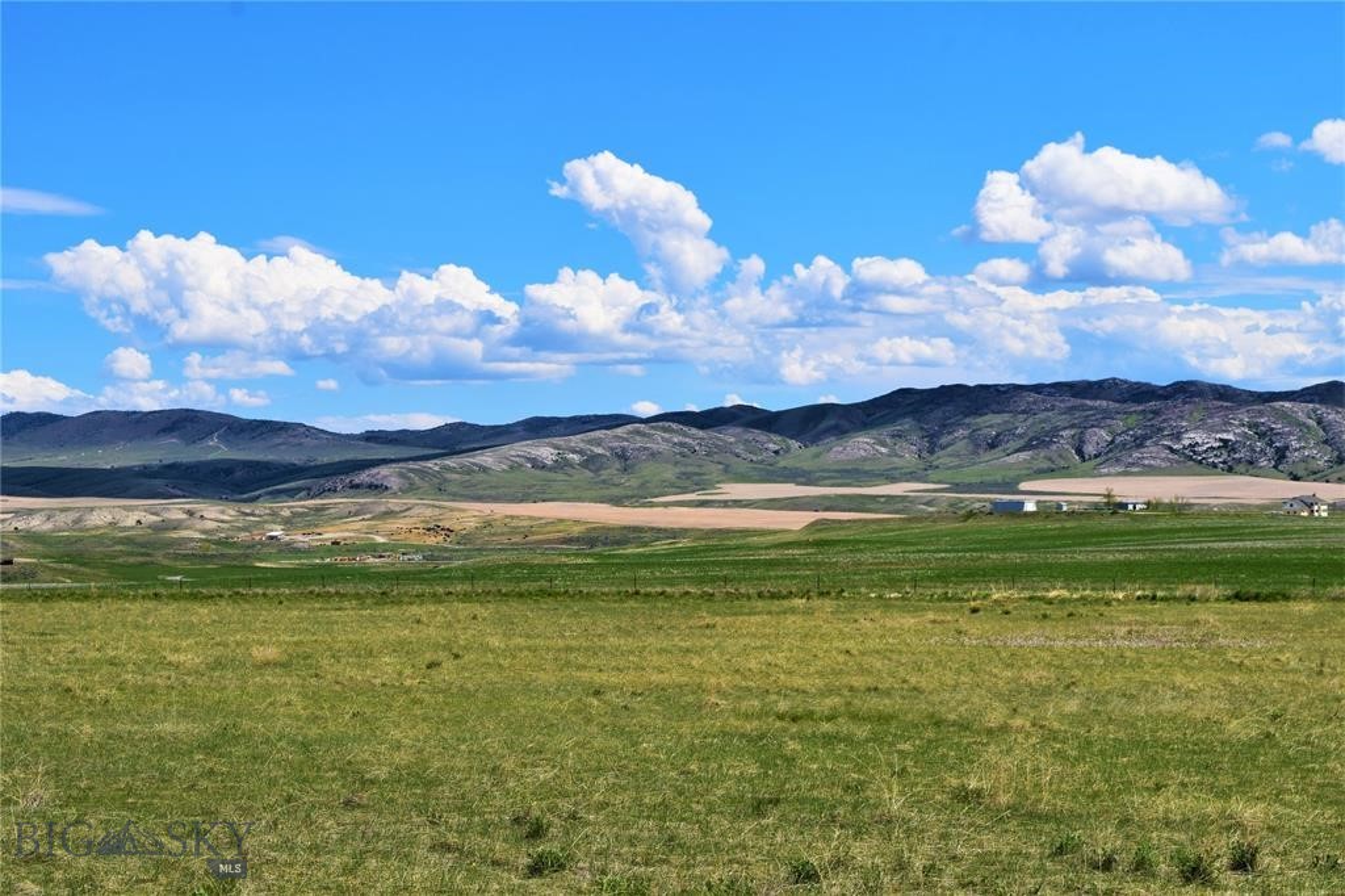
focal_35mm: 82
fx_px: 3081
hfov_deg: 24.6
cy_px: 448
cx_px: 672
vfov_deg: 16.5
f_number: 11
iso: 220
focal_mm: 55
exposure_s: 1/500
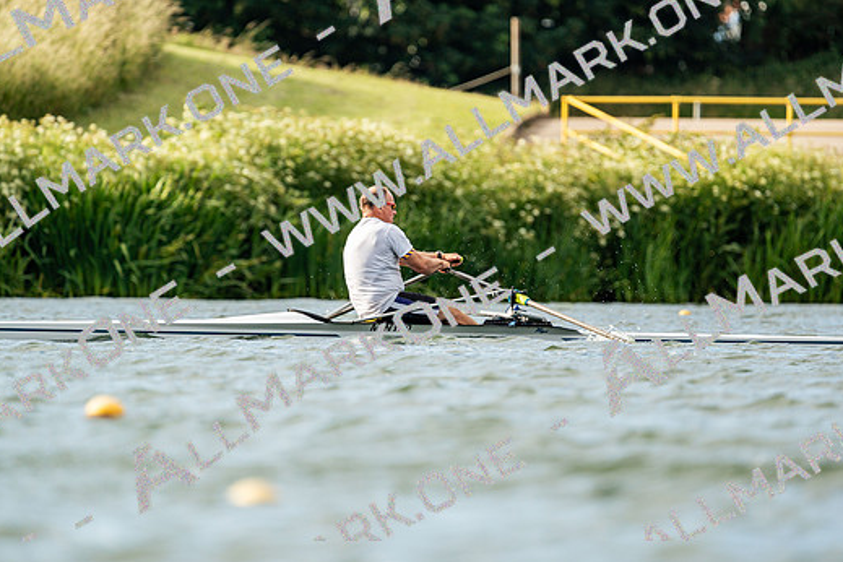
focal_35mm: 671
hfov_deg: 3.1
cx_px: 463
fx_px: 15711
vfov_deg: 2.0
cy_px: 262
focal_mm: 600
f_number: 6.3
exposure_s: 1/2000
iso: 400
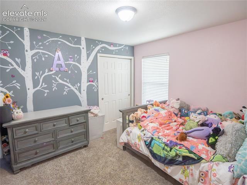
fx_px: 128
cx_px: 124
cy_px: 92
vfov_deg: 71.5
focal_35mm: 18
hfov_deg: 87.8
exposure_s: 1/1250
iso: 4000
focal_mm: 9
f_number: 4
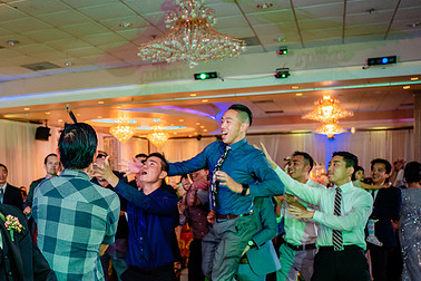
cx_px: 100
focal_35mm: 43
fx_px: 503
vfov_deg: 30.8
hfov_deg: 43.8
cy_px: 201
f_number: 3.5
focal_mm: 28
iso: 1000
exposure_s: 1/160
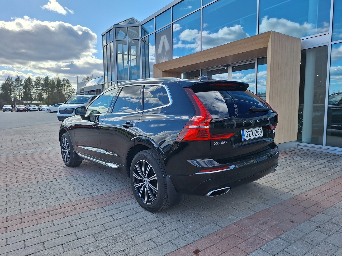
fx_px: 227
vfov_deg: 58.9
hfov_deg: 73.9
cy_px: 128
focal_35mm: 23
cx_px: 171
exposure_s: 1/1048
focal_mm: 5.54
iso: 40
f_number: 1.8
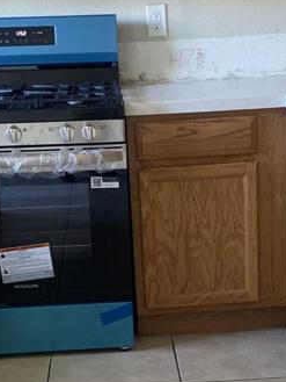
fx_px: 892
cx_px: 141
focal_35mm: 81
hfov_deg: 18.2
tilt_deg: -18.3
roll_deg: +3.8
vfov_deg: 23.9
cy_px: 284
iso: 250
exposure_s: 1/60
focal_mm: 4.25
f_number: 1.8
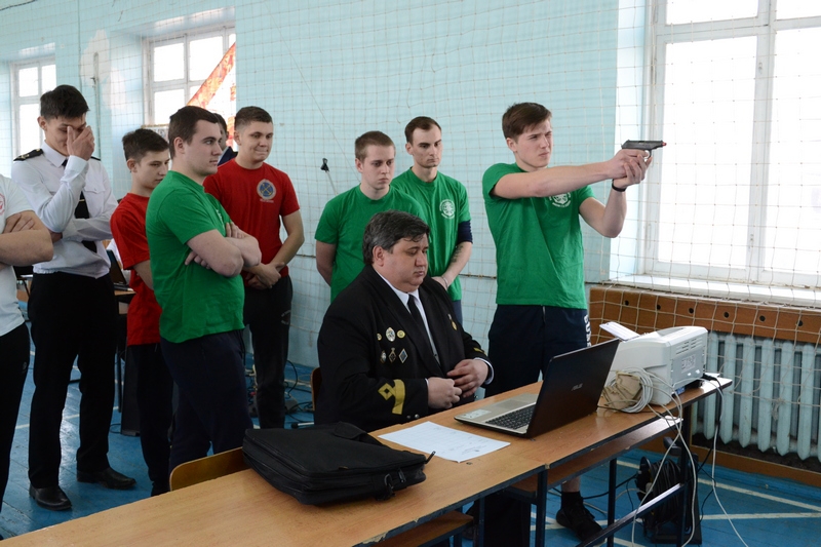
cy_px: 274
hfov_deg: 53.1
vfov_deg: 36.9
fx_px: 821
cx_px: 410
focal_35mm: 36
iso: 1600
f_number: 6.3
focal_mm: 24
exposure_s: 1/160
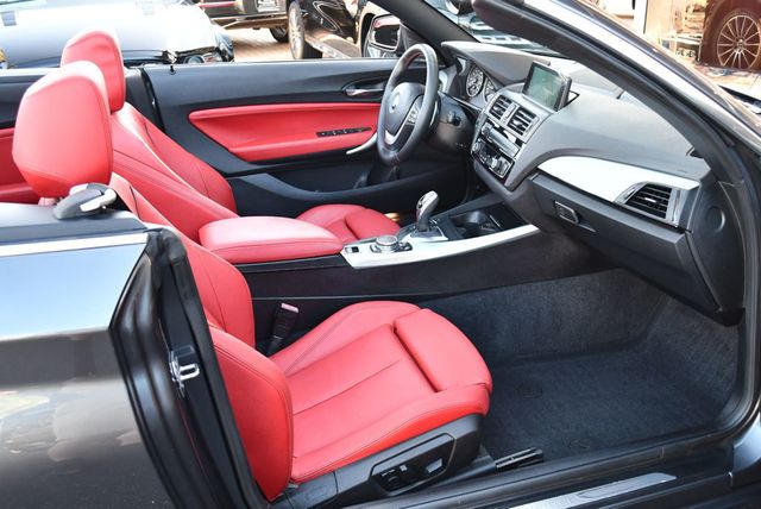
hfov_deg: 53.1
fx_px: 762
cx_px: 380
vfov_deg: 36.9
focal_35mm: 36
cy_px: 254
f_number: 3.5
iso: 800
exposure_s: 1/200
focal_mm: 18
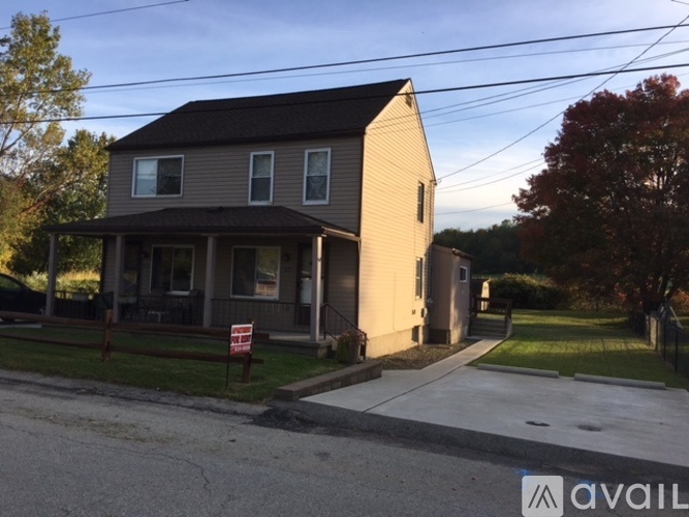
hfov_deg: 61.7
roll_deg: -2.1
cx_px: 344
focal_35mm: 29
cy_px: 258
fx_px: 577
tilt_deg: +3.4
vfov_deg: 48.2
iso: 25
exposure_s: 1/680
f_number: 2.2
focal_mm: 4.15
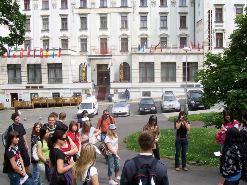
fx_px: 264
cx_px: 124
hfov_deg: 50.1
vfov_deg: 38.7
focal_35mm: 37
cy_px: 92
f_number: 5.6
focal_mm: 5.6
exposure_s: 1/250
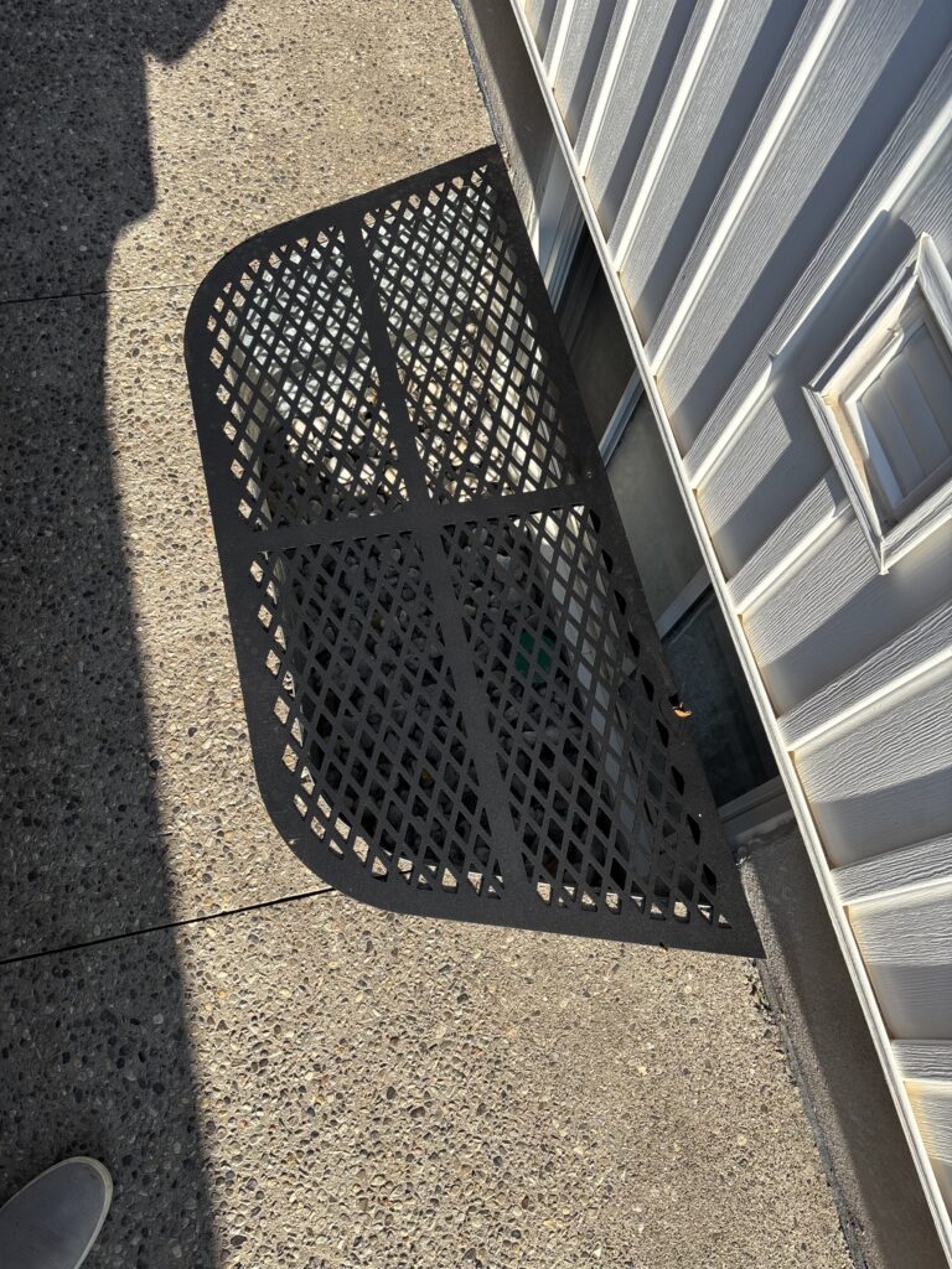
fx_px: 953
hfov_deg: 53.1
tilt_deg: -66.2
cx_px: 476
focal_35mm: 26
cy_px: 634
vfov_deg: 67.3
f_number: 1.6
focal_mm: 5.96
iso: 50
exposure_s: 1/1418
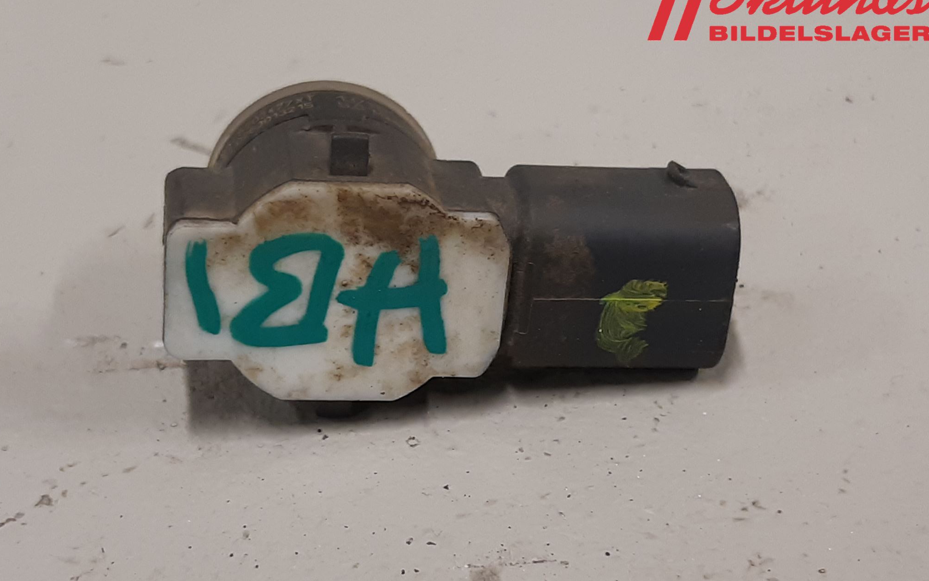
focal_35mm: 28
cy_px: 317
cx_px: 459
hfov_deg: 66.5
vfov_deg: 44.5
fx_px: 709
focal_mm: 3.93
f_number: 1.7
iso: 125
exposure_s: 1/50
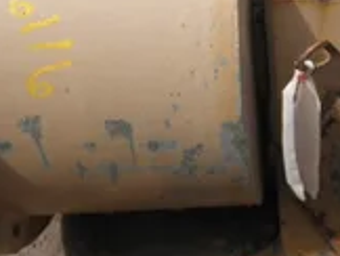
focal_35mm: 69
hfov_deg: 27.9
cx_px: 239
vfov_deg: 21.3
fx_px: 679
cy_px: 94
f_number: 8.5
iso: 64
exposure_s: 1/100
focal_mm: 5
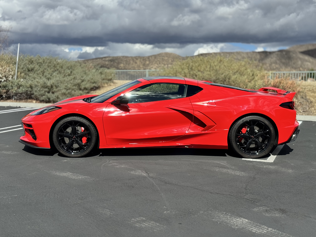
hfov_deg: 39.7
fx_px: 438
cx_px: 158
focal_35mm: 48
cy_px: 118
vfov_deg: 30.3
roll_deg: -0.9
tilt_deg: -4.6
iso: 64
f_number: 1.78
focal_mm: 6.76
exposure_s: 1/4975
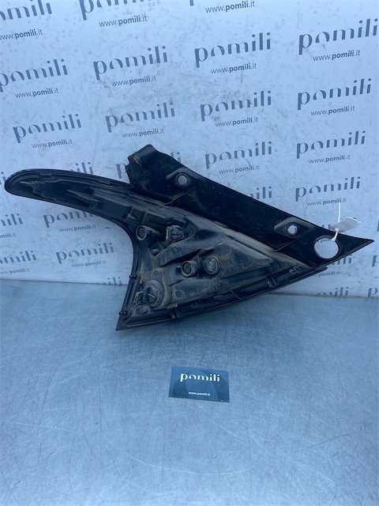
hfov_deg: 53.1
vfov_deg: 67.3
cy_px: 253
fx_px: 380
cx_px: 190
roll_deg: -4.2
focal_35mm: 26
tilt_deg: -32.3
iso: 32
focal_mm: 4.25
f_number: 1.8
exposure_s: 1/839
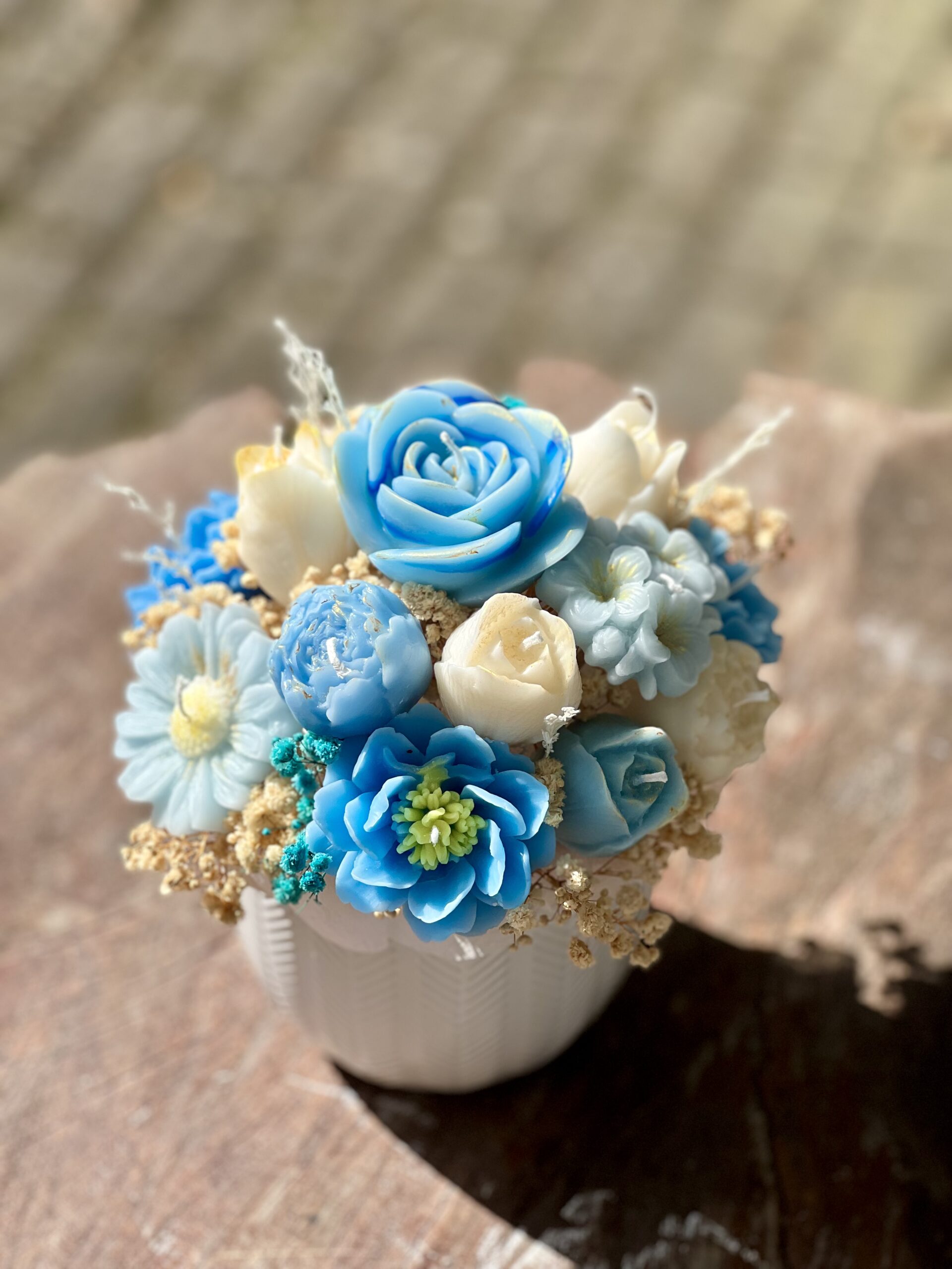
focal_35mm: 77
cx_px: 476
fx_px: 2824
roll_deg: -3.2
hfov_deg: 19.1
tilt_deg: -44.3
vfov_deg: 25.3
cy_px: 634
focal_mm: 9
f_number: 2.8
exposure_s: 1/713
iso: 32
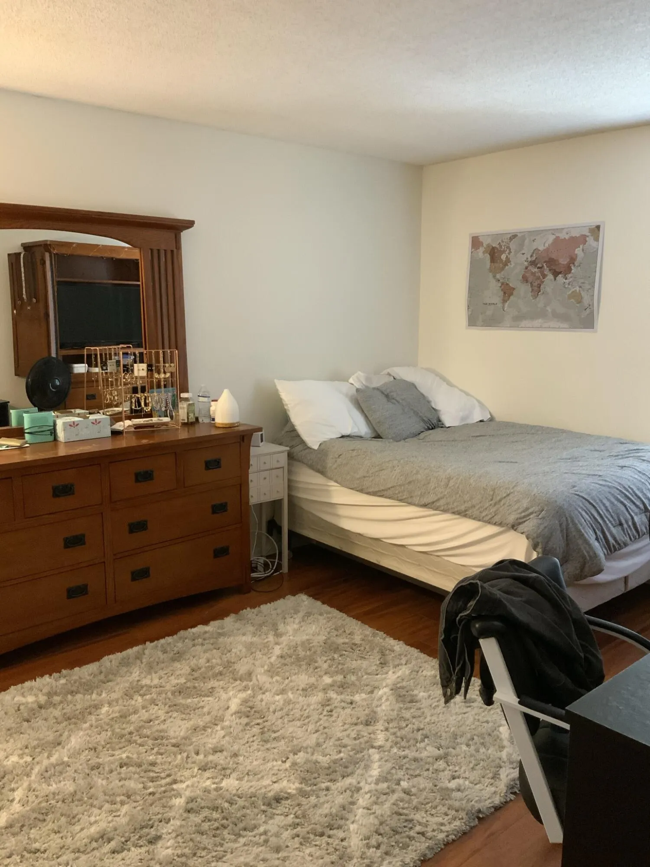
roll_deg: -0.4
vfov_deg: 61.7
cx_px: 325
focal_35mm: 29
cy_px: 434
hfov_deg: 48.2
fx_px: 726
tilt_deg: -10.8
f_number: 1.8
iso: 250
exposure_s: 1/60
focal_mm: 3
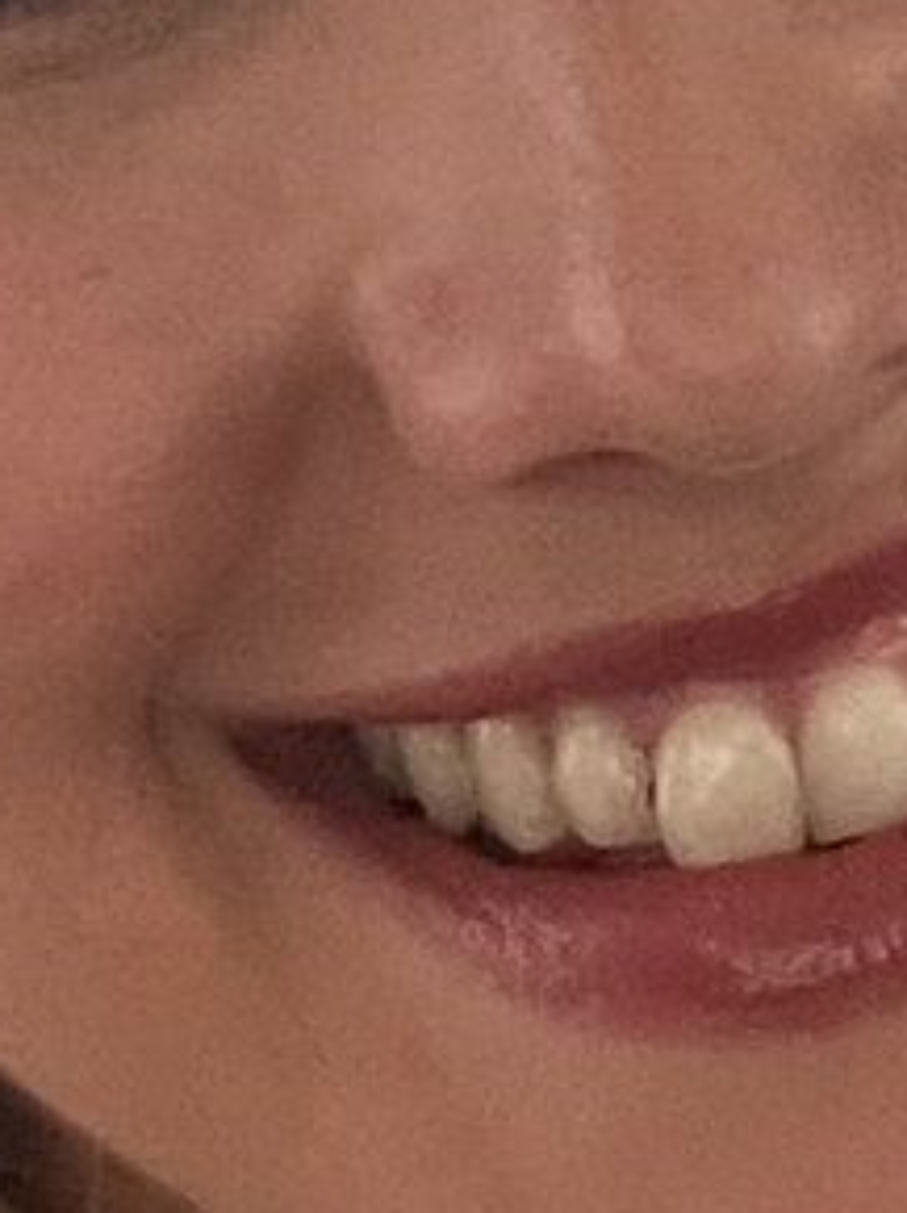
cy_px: -73
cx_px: 1083
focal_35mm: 221
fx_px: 7732
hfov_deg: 6.7
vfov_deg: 8.9
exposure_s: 1/53
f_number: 2.2
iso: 320
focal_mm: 2.71
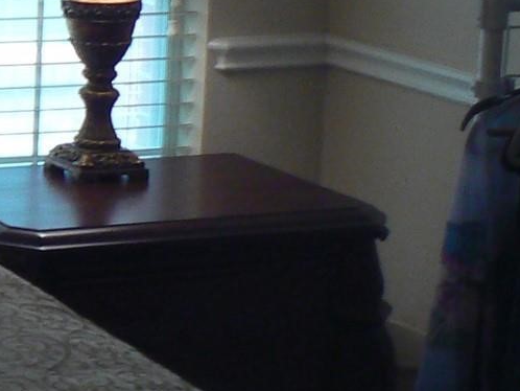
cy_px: -140
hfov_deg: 11.9
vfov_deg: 9.8
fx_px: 2224
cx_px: -522
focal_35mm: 148
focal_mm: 6
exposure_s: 1/30
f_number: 2.8
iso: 125
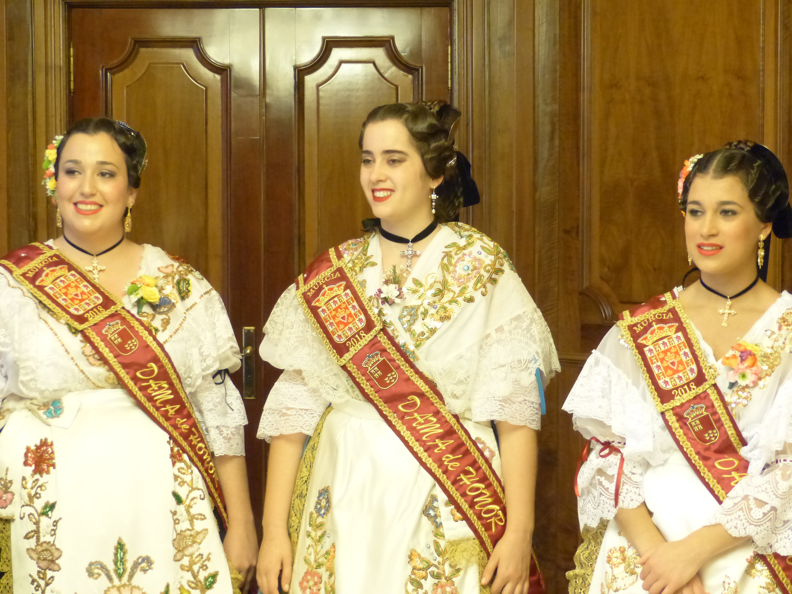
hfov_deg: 24.1
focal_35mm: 81
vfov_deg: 18.2
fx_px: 1853
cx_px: 396
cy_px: 297
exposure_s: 1/50
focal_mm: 14.5
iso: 800
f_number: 2.8
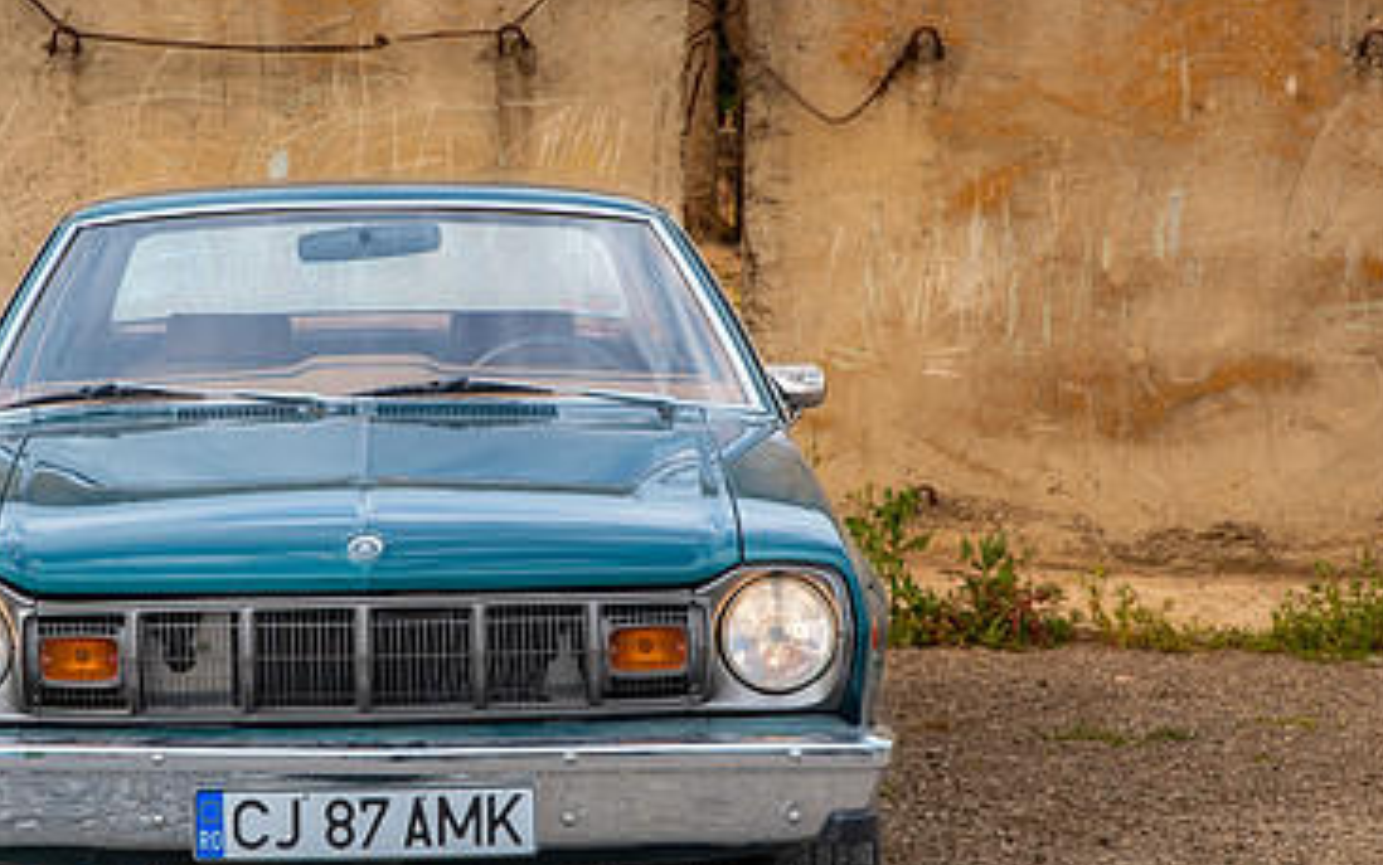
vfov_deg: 11.3
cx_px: 380
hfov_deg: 17.9
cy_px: 508
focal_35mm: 116
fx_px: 4374
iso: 400
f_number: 8
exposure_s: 1/200
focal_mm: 70
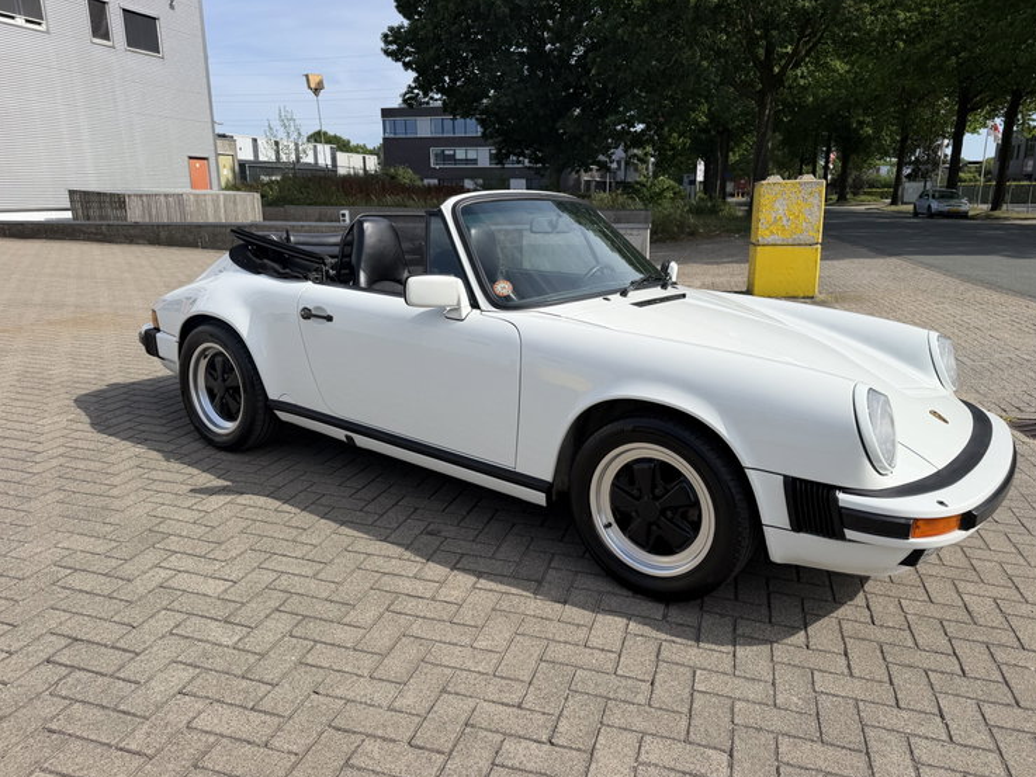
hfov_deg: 69.4
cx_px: 538
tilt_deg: -14.7
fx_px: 748
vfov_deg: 54.9
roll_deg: +1.2
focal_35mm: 25
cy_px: 391
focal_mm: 6.76
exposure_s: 1/4673
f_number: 1.78
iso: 80
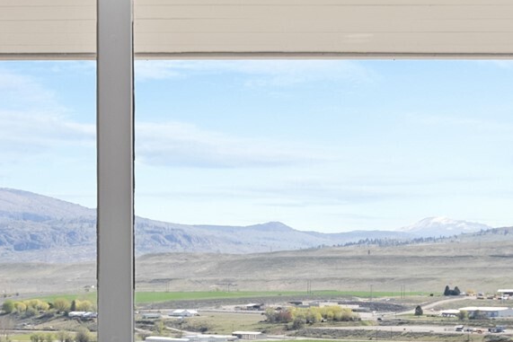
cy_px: 282
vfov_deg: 13.1
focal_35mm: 104
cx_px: 151
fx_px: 1482
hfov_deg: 19.5
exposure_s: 1/125
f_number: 5
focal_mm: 35
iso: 400
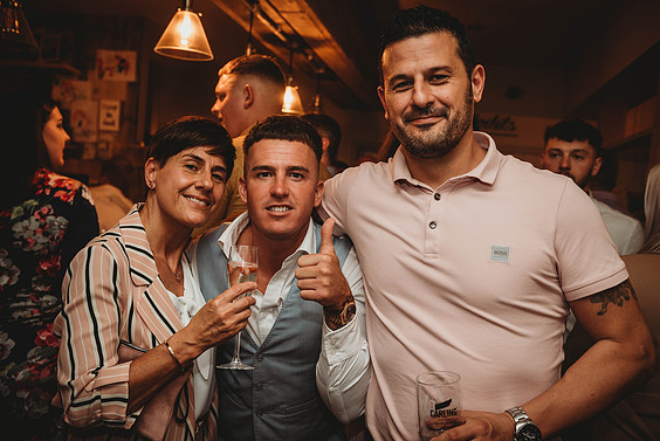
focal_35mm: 37
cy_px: 224
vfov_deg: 36.0
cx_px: 326
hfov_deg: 51.9
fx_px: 679
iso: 400
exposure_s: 1/80
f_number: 4
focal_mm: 36
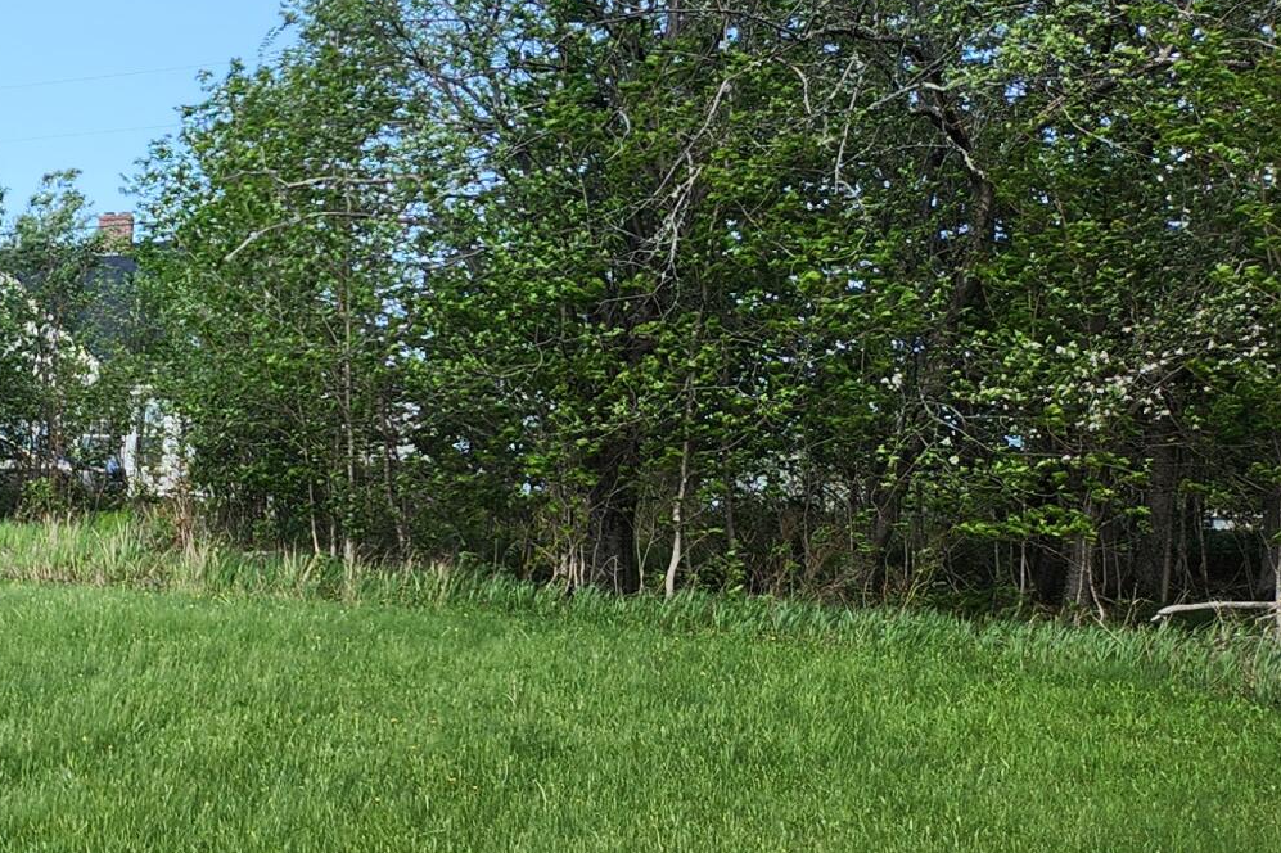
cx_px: -641
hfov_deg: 22.8
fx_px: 2561
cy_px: 586
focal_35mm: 72
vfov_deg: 18.8
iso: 20
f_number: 1.8
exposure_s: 1/548
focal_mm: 5.4
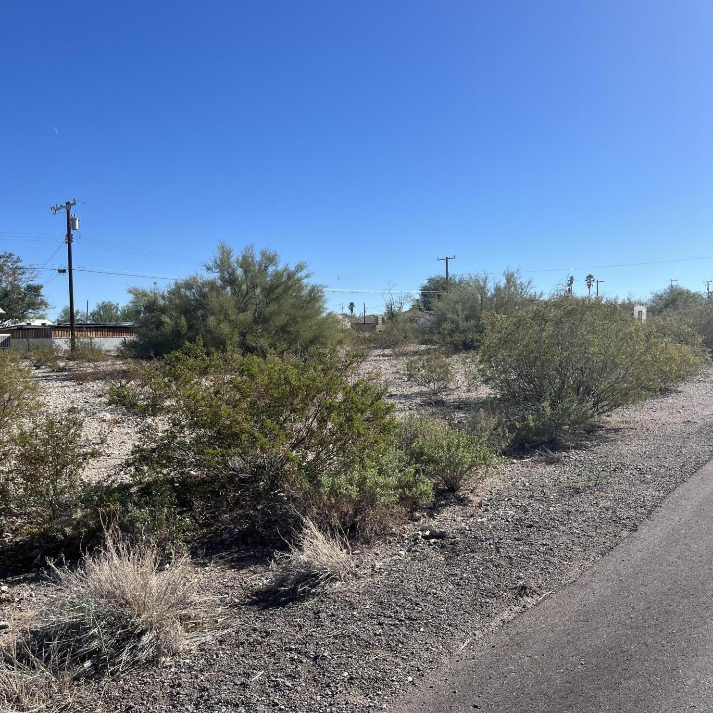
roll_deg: +0.6
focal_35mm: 31
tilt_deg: -3.0
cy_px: 383
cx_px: 356
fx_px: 722
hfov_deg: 52.5
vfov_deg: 52.5
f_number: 1.6
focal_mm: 5.1
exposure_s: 1/3623
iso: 50
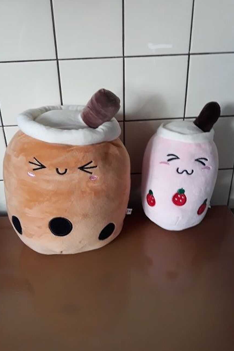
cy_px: 172
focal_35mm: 29
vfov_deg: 63.6
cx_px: 107
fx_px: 283
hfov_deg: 44.9
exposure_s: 1/33
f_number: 1.7
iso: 200
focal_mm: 3.71
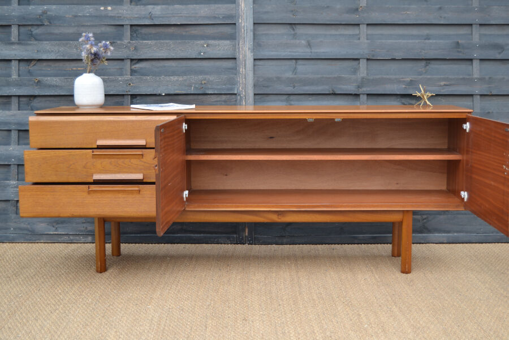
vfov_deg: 23.8
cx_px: 254
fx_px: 806
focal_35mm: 57
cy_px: 170
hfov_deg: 35.1
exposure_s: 1/125
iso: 160
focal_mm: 38
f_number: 5.6
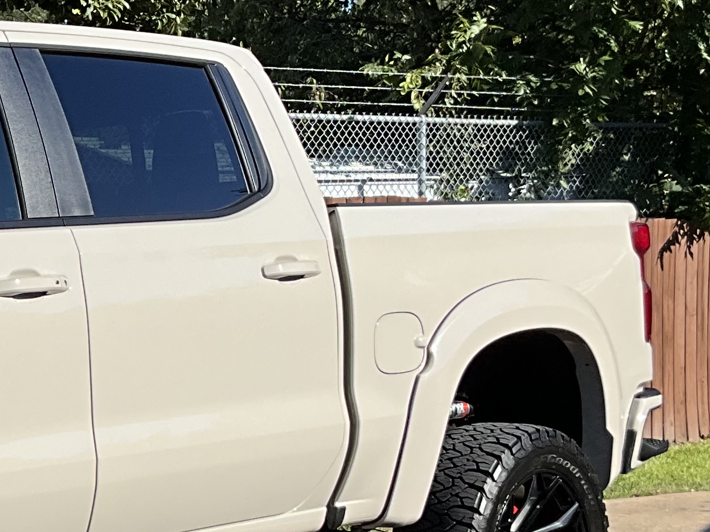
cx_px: -129
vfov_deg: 15.6
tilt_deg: -4.7
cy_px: 413
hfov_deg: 19.7
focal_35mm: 94
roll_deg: +2.1
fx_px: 1928
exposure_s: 1/1730
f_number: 1.8
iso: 25
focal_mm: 3
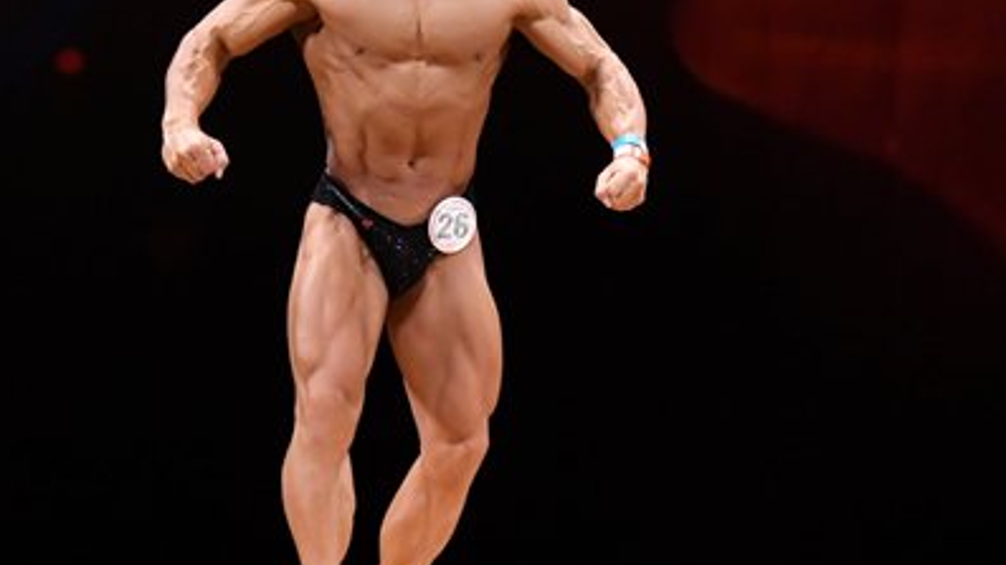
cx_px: 485
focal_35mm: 413
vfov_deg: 2.9
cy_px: 200
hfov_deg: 5.2
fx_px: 11013
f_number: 5.6
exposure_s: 1/400
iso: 4000
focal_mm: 135
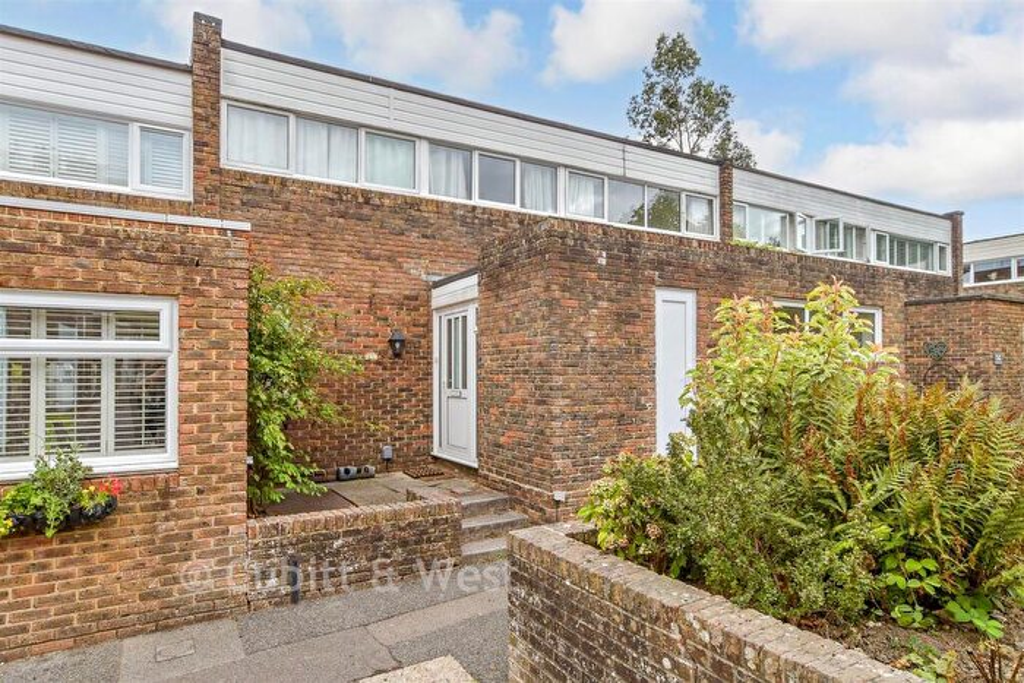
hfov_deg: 86.9
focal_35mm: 19
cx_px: 512
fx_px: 541
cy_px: 342
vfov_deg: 64.6
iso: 160
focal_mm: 13
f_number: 8
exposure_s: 1/100
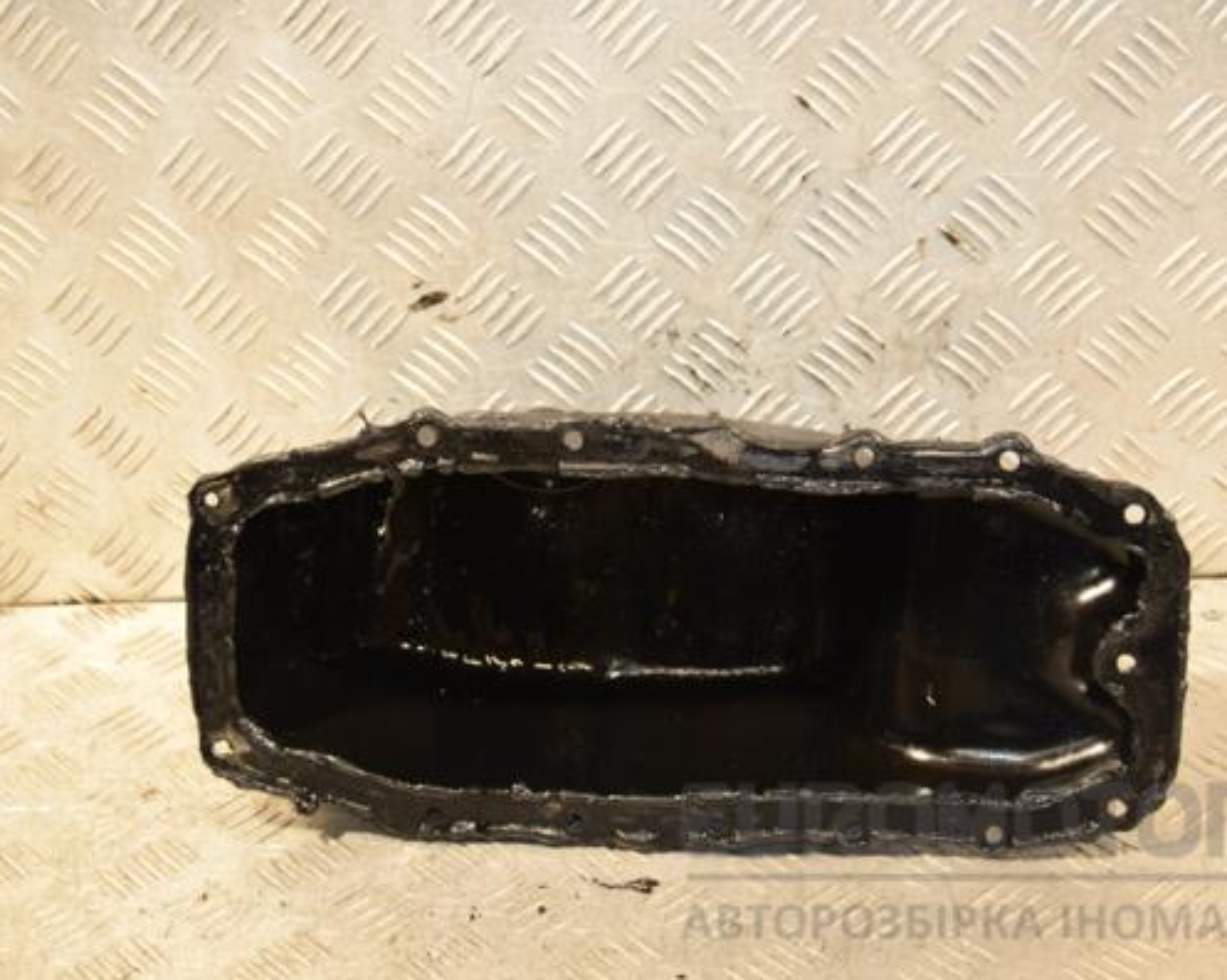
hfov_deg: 27.9
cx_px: 634
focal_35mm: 68
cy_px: 491
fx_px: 2468
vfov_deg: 22.5
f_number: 4.8
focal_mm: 40
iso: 800
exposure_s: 1/80
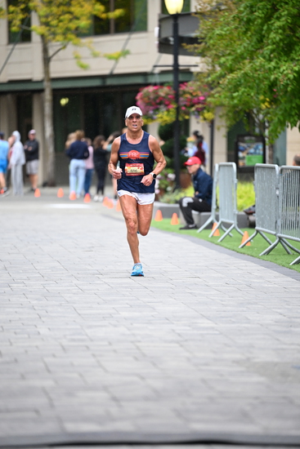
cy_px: 224
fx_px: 2498
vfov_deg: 10.3
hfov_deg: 6.9
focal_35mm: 200
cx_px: 150
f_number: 2.8
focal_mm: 200
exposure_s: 1/1600
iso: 1250
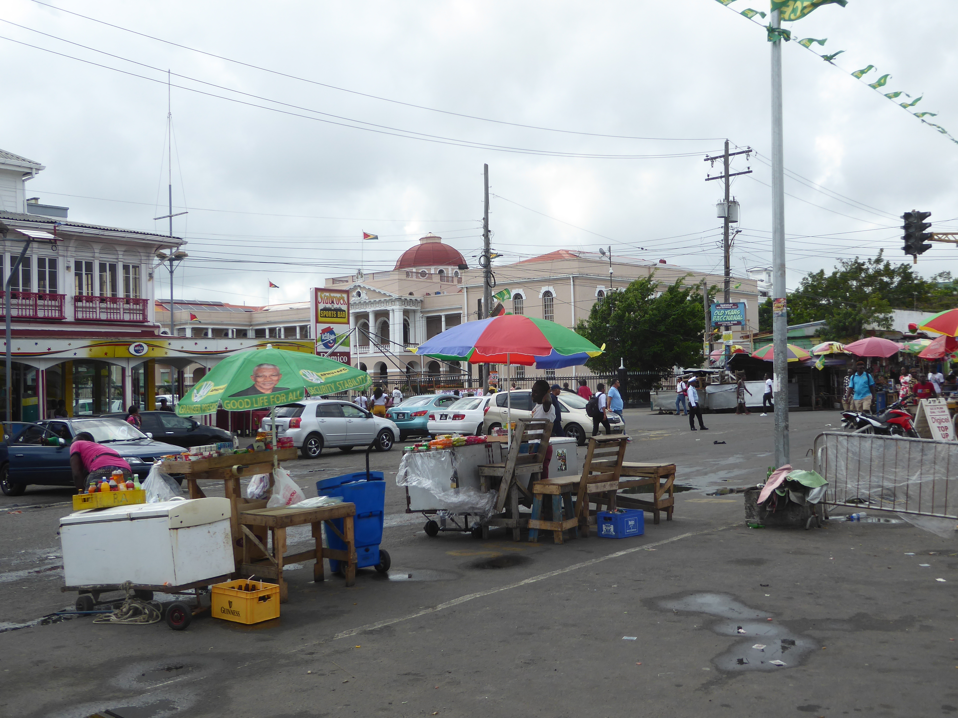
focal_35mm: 39
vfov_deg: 36.8
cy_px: 359
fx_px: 1079
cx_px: 479
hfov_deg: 47.9
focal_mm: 6.7
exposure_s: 1/400
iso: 80
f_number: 3.7
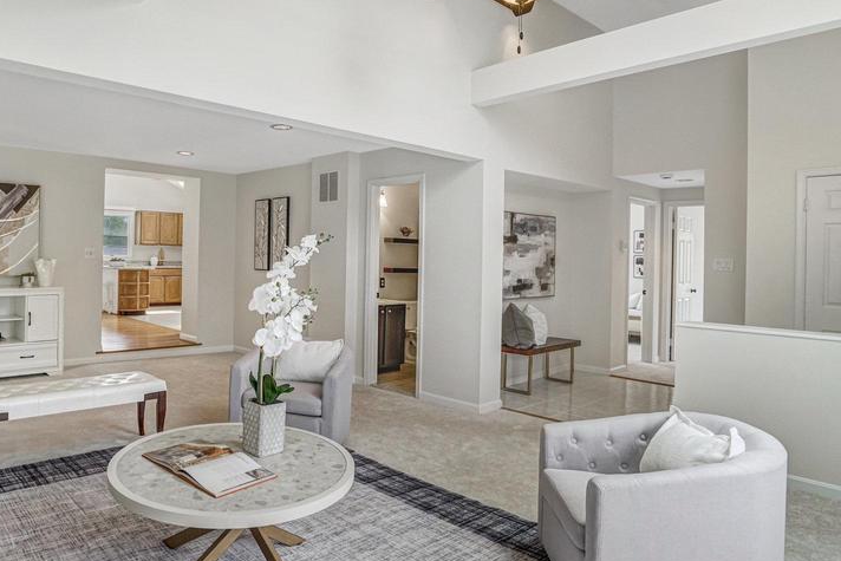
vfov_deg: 55.0
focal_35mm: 23
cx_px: 312
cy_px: 252
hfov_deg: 74.7
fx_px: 537
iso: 1250
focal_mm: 16
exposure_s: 1/125
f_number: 8
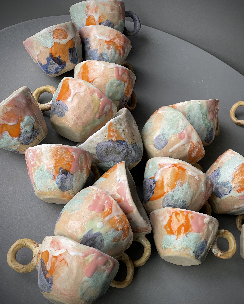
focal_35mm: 67
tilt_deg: -45.6
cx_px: 123
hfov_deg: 22.8
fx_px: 605
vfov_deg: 28.3
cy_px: 147
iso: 32
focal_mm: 7.5
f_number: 2.2
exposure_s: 1/99
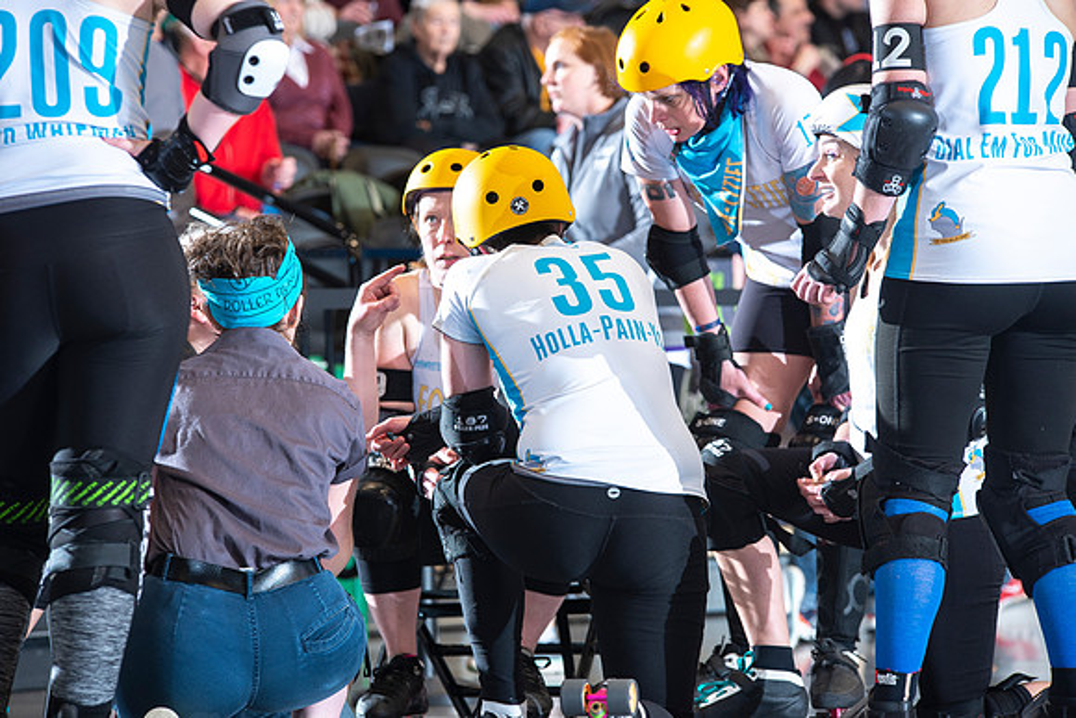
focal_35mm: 175
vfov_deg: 7.9
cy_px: 359
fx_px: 5232
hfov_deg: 11.7
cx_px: 538
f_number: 5.6
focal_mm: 175
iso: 500
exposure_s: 1/160
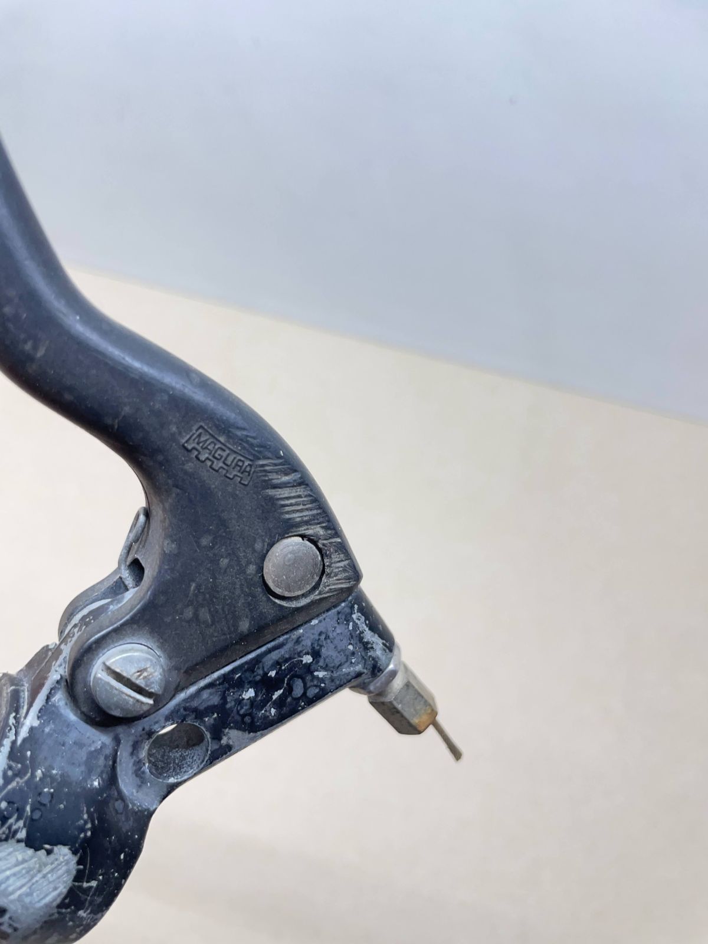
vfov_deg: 67.3
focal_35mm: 26
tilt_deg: -60.4
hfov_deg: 53.1
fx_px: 709
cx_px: 354
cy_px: 472
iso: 80
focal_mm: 4.2
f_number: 1.6
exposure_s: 1/100
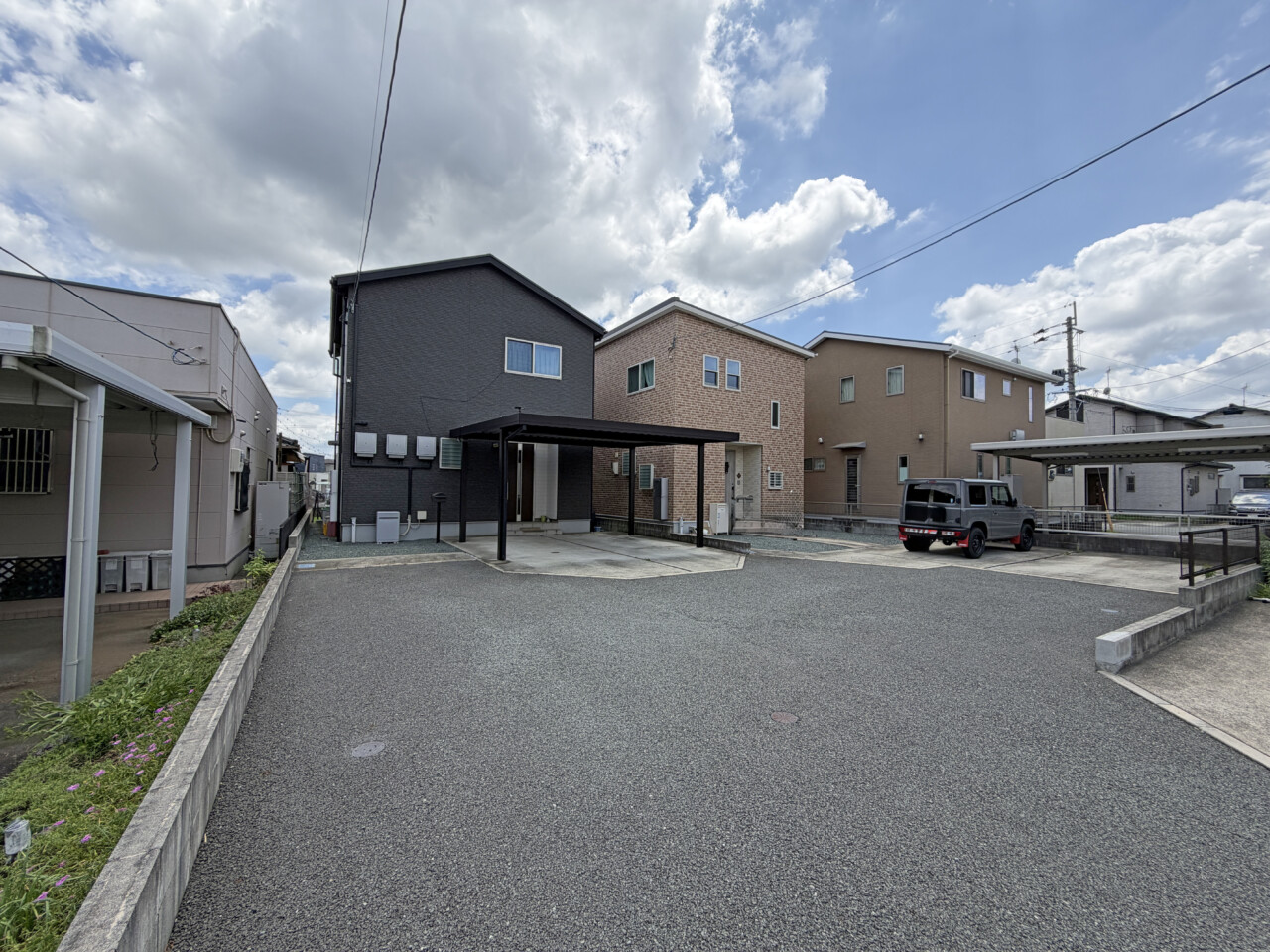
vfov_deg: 85.7
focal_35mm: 14
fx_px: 514
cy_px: 476
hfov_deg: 102.1
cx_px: 635
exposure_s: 1/901
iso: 20
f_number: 2.2
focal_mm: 2.22
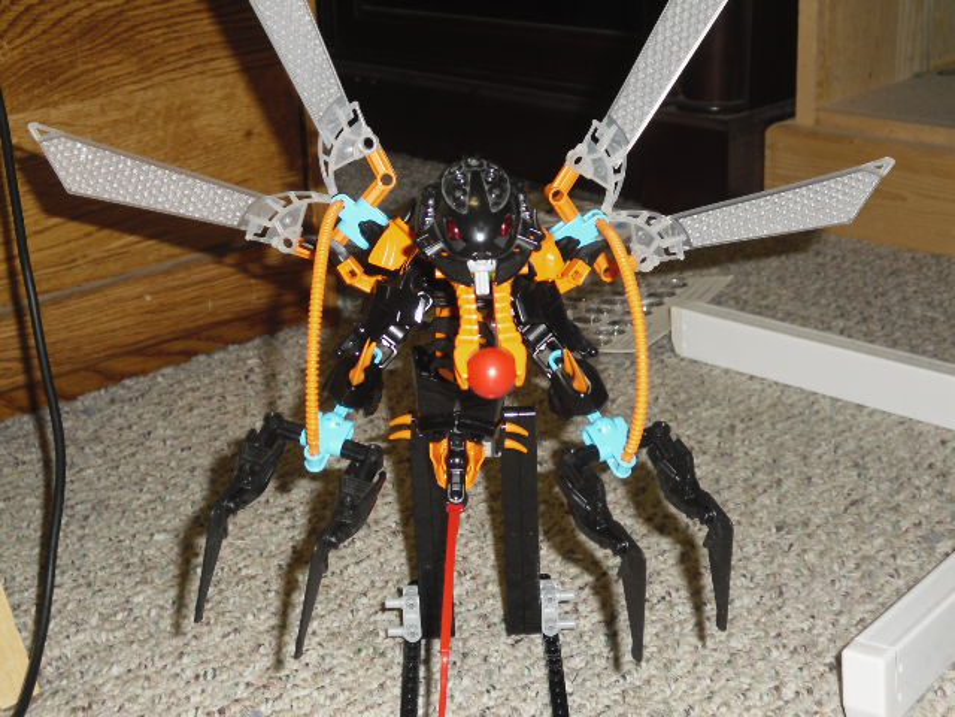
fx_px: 1462
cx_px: 478
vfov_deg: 27.5
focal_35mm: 53
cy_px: 358
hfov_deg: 36.2
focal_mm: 9.4
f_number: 3.8
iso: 200
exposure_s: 1/60
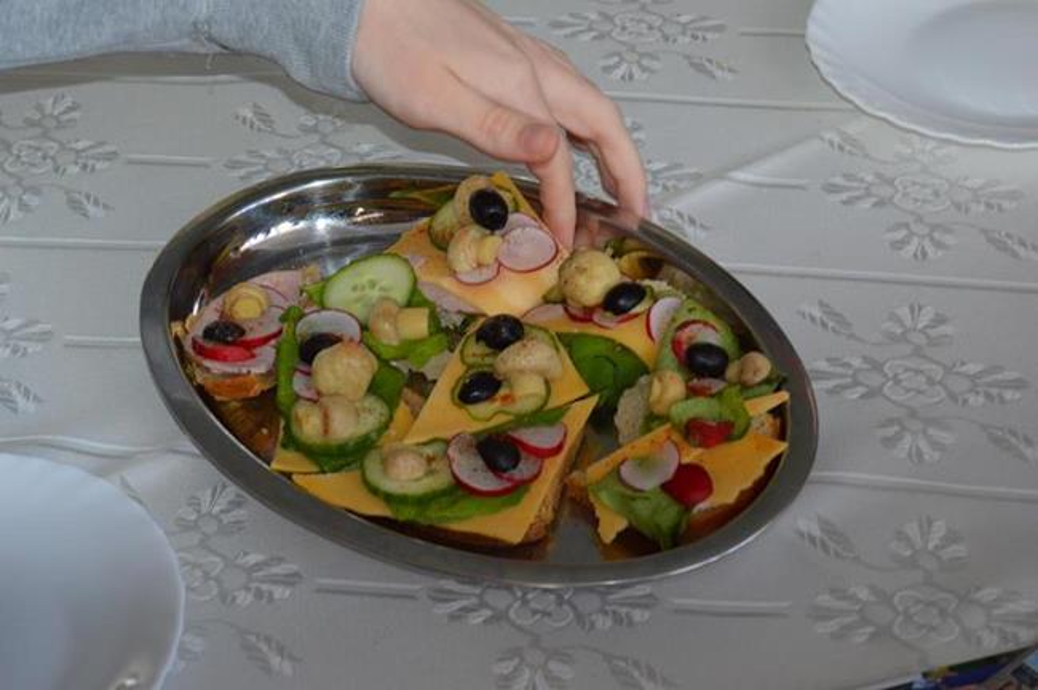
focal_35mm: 82
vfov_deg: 16.5
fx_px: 2376
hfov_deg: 24.6
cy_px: 345
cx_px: 519
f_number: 5.6
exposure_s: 1/60
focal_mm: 55
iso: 900
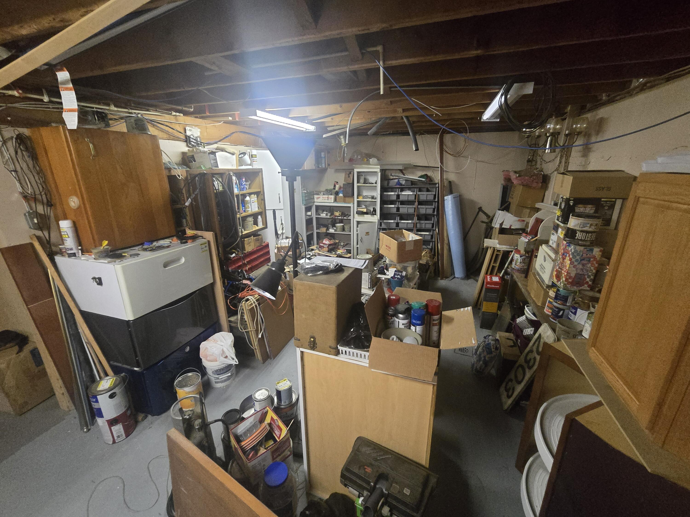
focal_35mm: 13
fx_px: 259
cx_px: 345
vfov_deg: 89.9
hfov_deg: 106.2
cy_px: 258
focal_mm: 2.2
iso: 1250
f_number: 2.2
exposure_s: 1/60
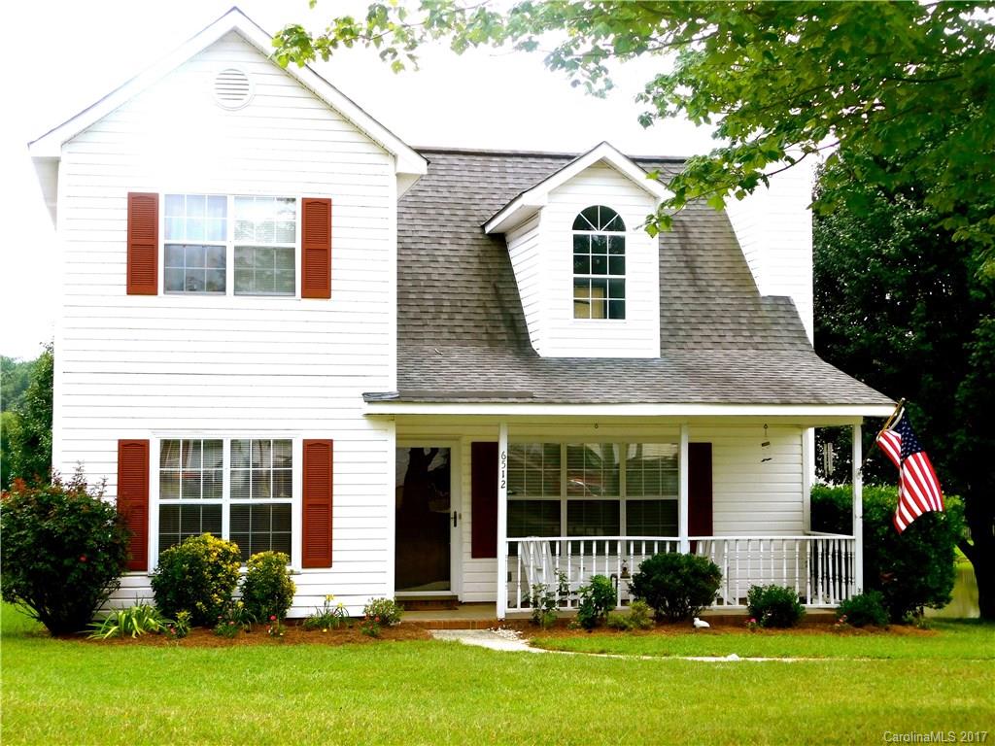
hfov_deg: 32.7
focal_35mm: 59
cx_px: 498
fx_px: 1696
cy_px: 373
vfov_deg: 24.8
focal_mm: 10.4
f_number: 4
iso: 125
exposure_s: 1/640
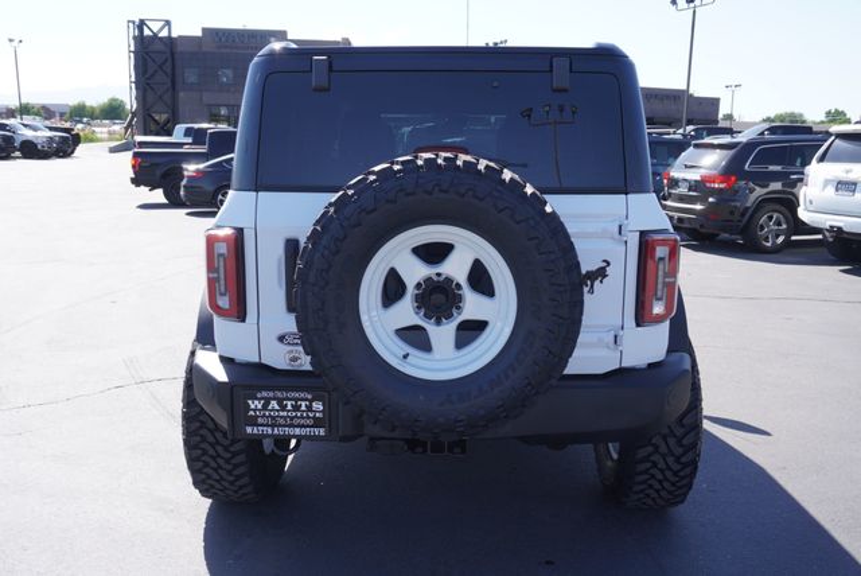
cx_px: 430
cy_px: 288
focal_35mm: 32
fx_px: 754
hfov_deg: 59.4
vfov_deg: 41.8
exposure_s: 1/160
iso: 100
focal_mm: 21
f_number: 6.3
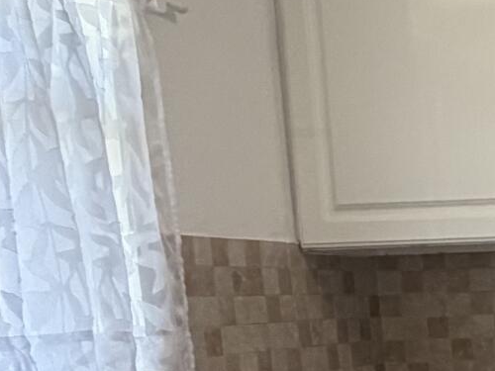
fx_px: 1201
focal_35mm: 84
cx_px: 873
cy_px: 418
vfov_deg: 17.0
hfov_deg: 18.5
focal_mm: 2.22
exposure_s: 1/120
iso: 250
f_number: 2.2
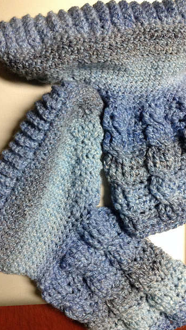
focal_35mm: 37
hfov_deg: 32.0
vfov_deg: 54.0
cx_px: 95
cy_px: 169
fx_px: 325
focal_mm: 3.3
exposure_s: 1/24
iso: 160
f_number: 2.4
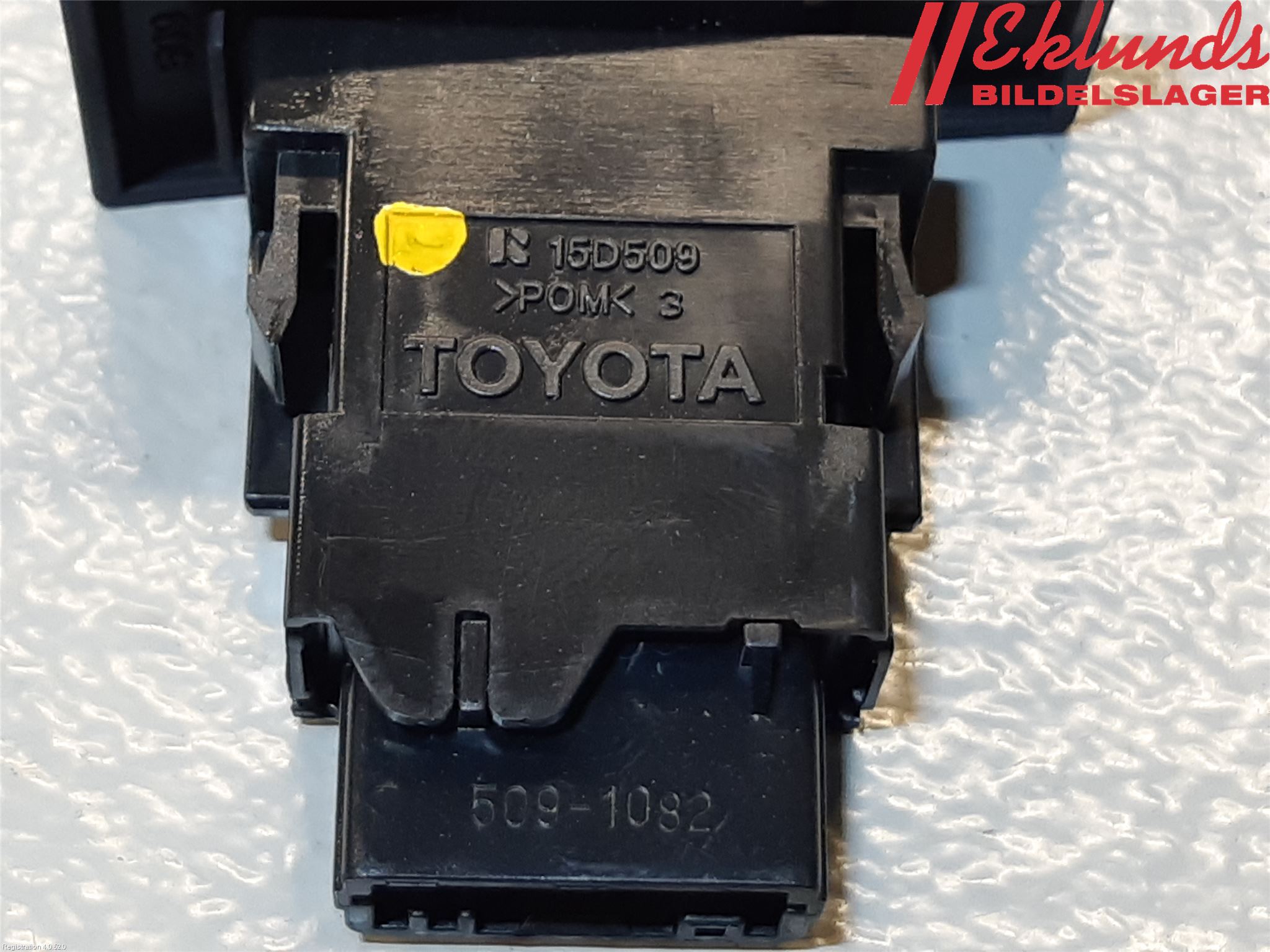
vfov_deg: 53.1
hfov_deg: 67.3
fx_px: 954
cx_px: 635
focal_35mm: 26
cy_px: 476
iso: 64
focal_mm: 3.93
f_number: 1.7
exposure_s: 1/50
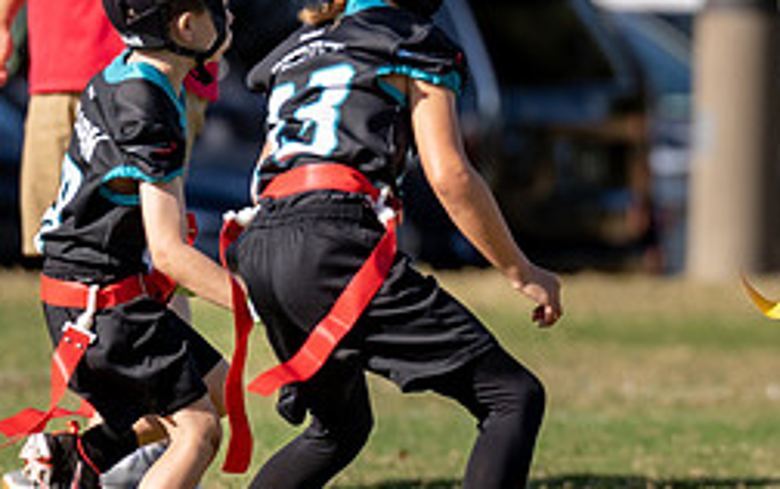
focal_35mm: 898
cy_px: 171
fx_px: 19106
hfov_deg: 2.3
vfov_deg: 1.5
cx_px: 868
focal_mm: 200
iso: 100
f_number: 2.8
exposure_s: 1/2000
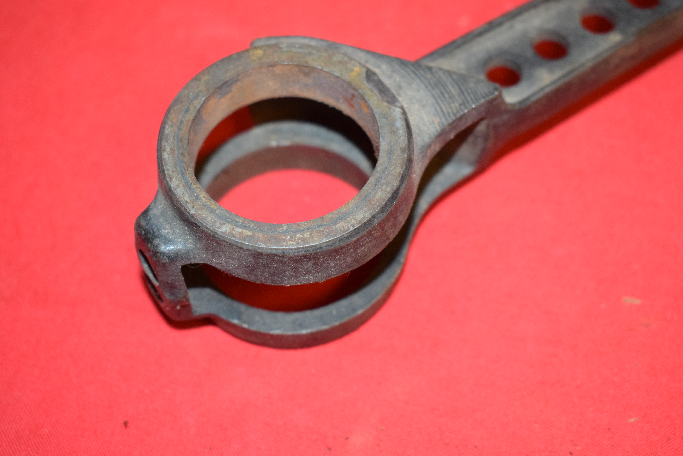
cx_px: 342
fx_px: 1281
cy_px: 228
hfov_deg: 29.9
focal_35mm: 68
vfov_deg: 20.2
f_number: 5
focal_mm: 45
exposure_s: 1/125
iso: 2000
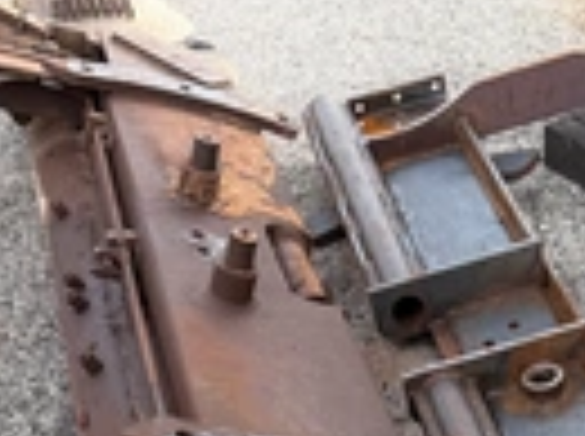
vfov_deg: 17.7
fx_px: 1248
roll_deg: +3.9
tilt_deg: -44.5
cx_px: 418
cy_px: 656
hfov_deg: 26.1
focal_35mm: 74
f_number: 1.78
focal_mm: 6.76
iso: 80
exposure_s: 1/345
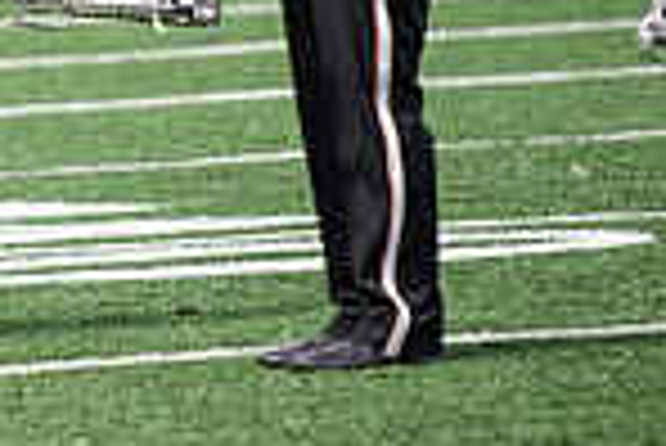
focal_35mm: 743
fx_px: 13759
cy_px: -38
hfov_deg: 2.8
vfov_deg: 1.9
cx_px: -252
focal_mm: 190
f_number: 3.5
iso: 160
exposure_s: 1/1250
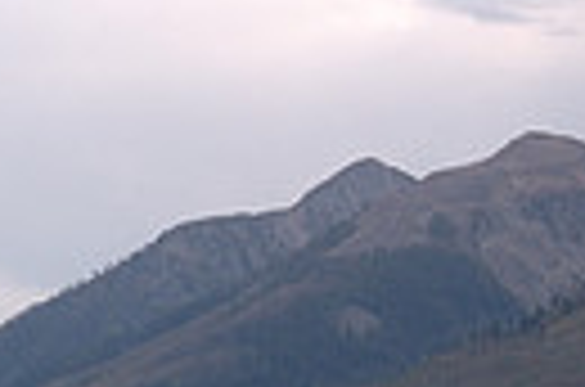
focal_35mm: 255
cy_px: 684
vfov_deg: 5.3
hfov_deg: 7.8
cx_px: -459
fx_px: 4134
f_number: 5.6
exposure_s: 1/125
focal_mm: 38
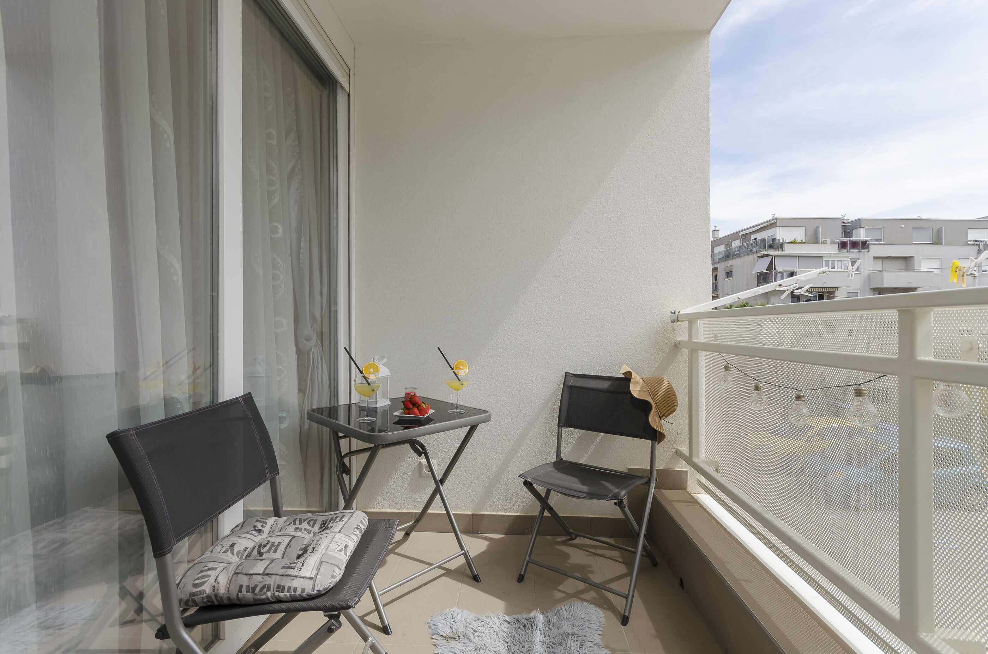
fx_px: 411
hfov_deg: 100.5
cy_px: 327
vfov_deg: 77.1
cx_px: 494
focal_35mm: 15
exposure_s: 1/200
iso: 100
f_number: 8
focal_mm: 10
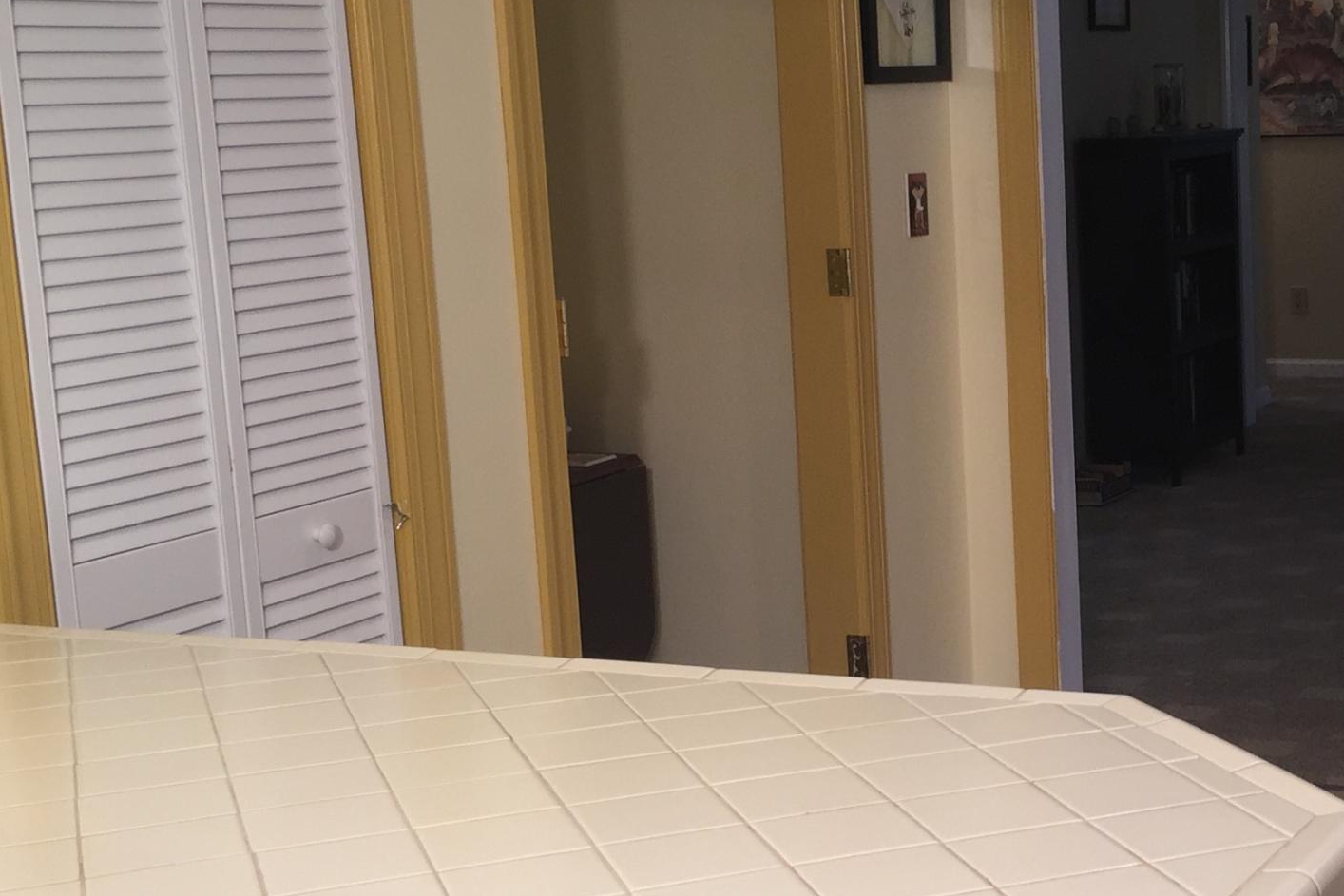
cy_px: 493
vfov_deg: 21.2
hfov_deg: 30.5
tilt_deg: -9.9
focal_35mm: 64
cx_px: 1107
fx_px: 2389
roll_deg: +1.0
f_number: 2.2
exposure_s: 1/40
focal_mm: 4.15
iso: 40
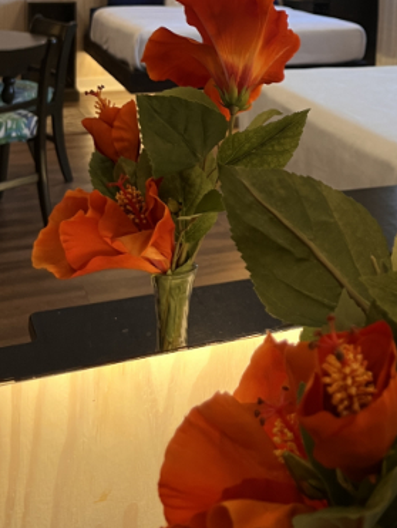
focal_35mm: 56
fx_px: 855
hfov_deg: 24.6
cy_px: -14
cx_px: 418
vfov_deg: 31.4
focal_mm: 5.7
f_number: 1.5
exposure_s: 1/50
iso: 64
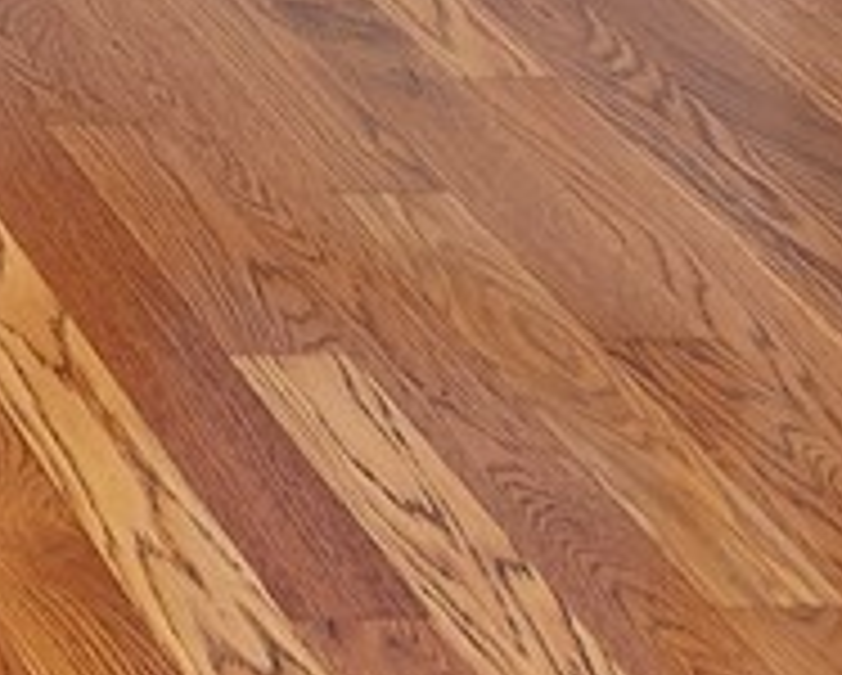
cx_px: -1155
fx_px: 3817
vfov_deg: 8.2
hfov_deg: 10.8
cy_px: -1501
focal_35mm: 153
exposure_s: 1/160
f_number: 9
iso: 200
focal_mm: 18
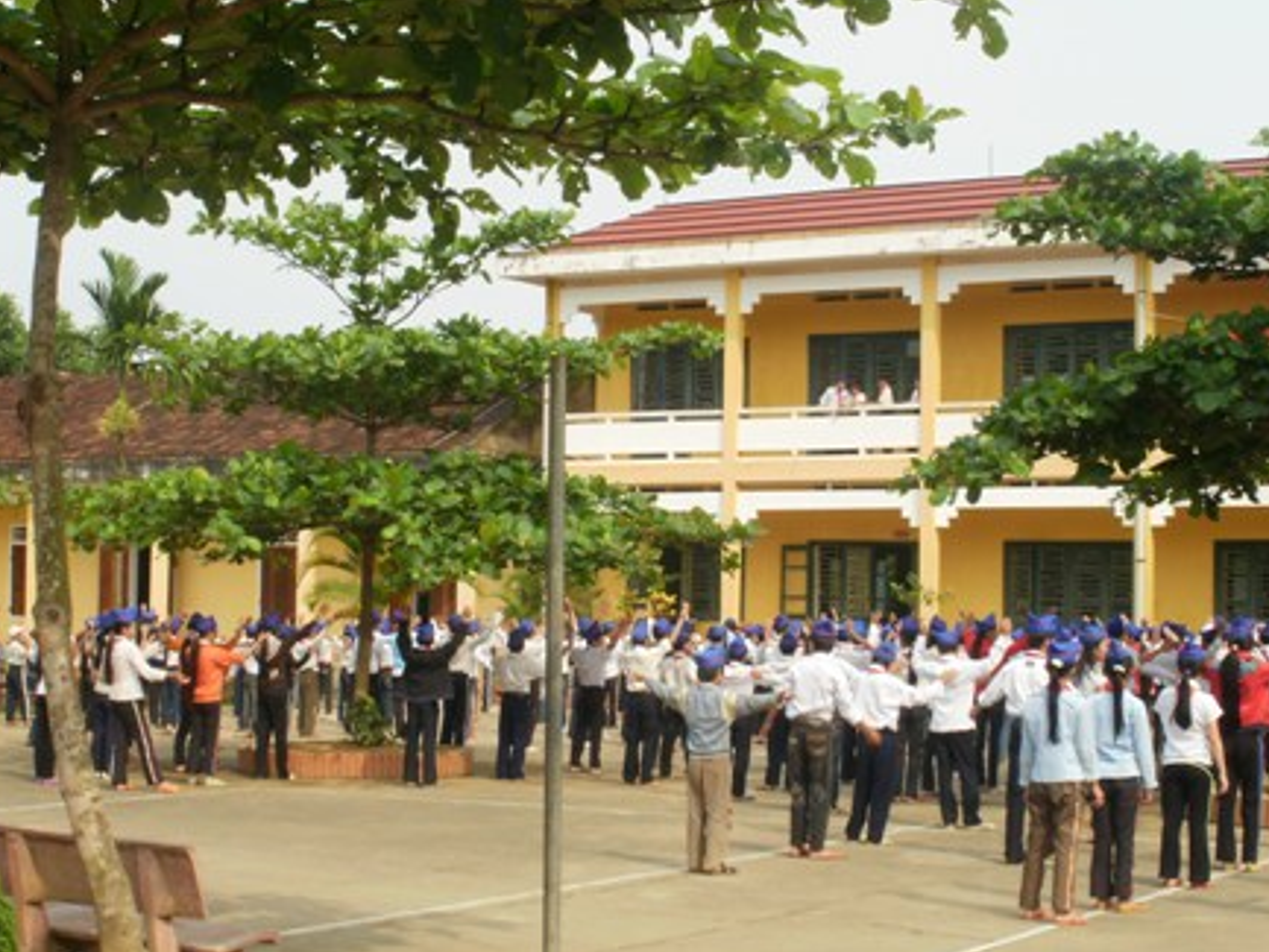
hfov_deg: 28.2
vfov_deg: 21.3
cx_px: 646
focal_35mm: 69
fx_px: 2530
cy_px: 448
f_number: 7.3
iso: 100
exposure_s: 1/160
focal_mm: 11.2
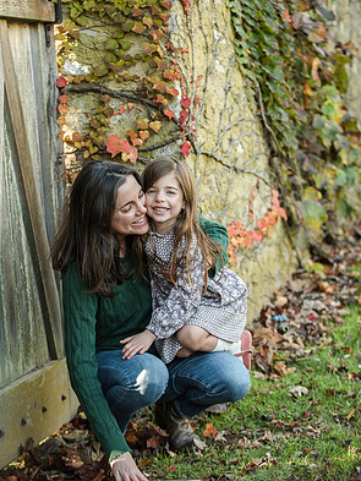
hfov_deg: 14.9
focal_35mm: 99
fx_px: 1376
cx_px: 179
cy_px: 207
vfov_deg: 19.8
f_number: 4
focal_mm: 90
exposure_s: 1/250
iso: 500
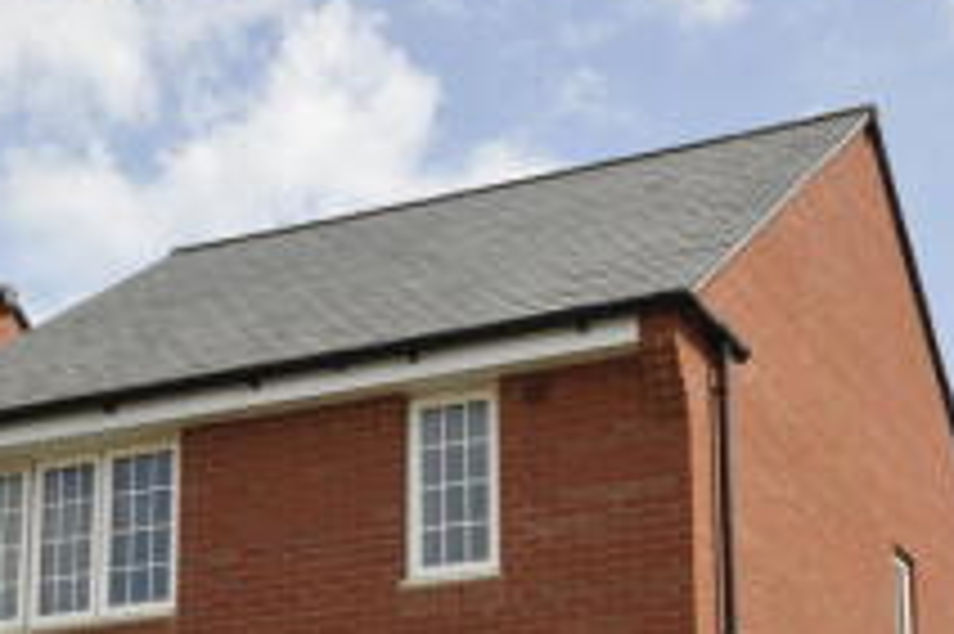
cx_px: 454
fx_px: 2145
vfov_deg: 16.5
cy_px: 645
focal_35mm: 81
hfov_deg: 25.1
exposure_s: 1/200
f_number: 11
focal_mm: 24
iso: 200
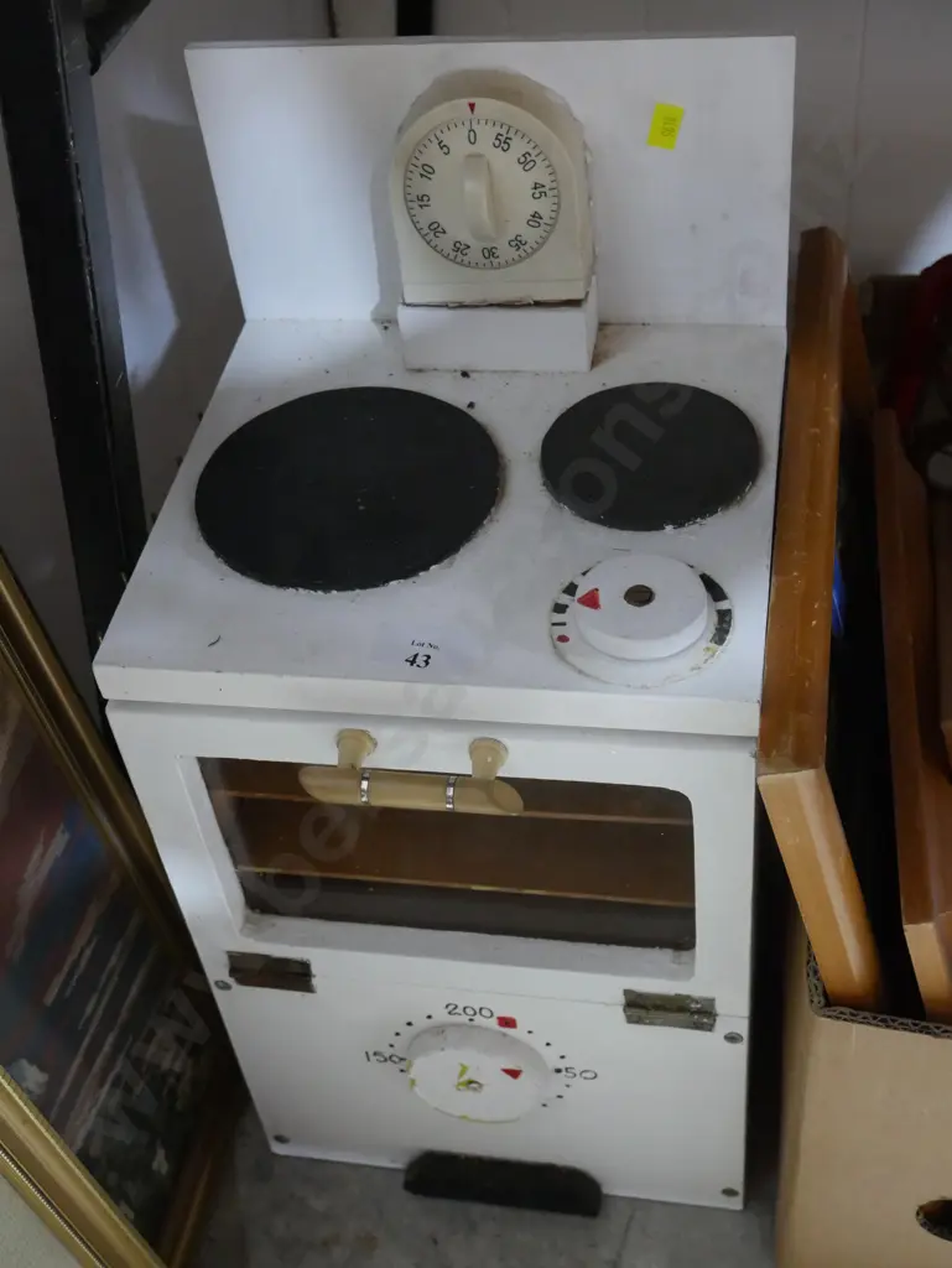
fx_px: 1685
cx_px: 476
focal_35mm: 46
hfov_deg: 31.5
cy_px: 634
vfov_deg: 41.2
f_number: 5.1
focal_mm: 23
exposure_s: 1/25
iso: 3200
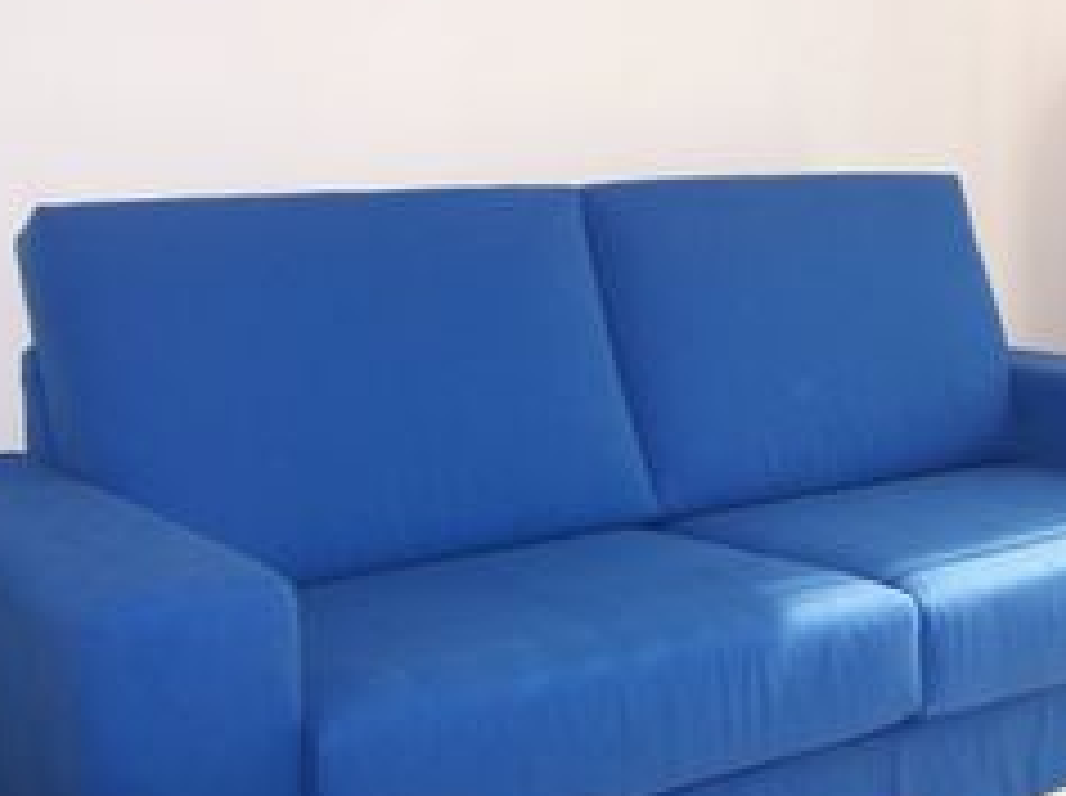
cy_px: 261
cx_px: 765
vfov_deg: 25.9
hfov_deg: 33.9
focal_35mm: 56
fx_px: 1722
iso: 80
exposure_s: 1/60
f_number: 2.8
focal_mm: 6.2
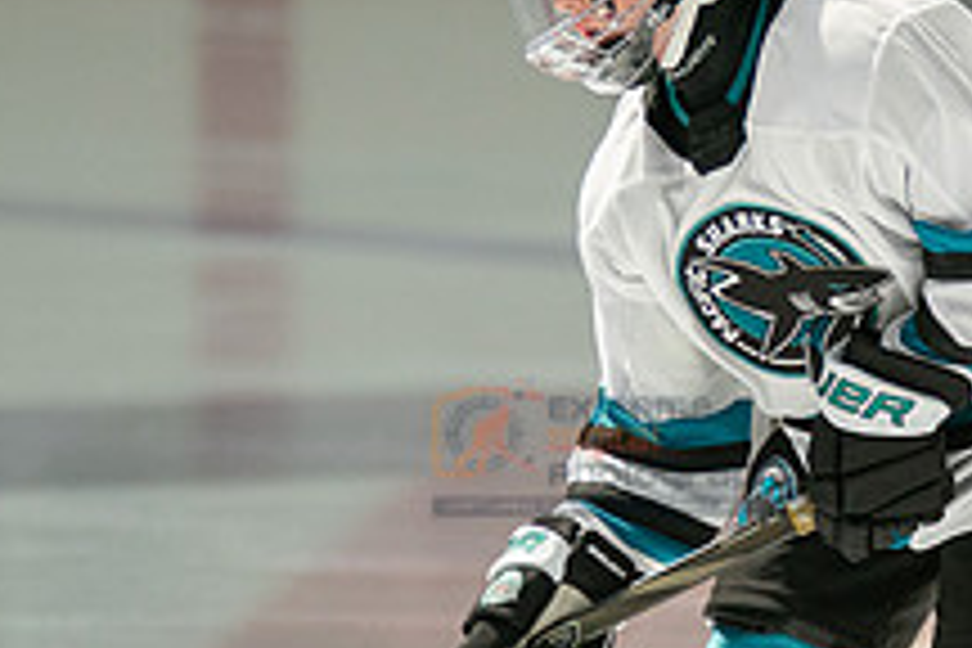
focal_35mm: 704
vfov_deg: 2.0
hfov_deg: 2.9
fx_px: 19007
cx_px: 862
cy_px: 547
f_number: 2.8
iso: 1600
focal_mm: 209
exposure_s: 1/6400
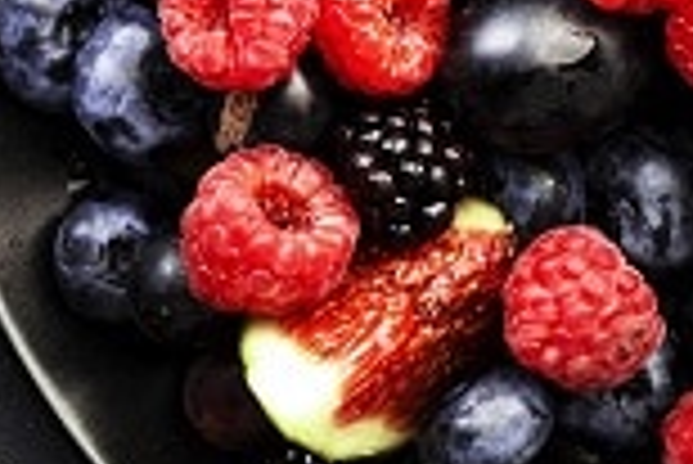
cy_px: -54
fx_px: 5472
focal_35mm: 284
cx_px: 333
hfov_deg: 7.2
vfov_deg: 4.8
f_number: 5.6
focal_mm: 48.5
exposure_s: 1/30
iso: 80
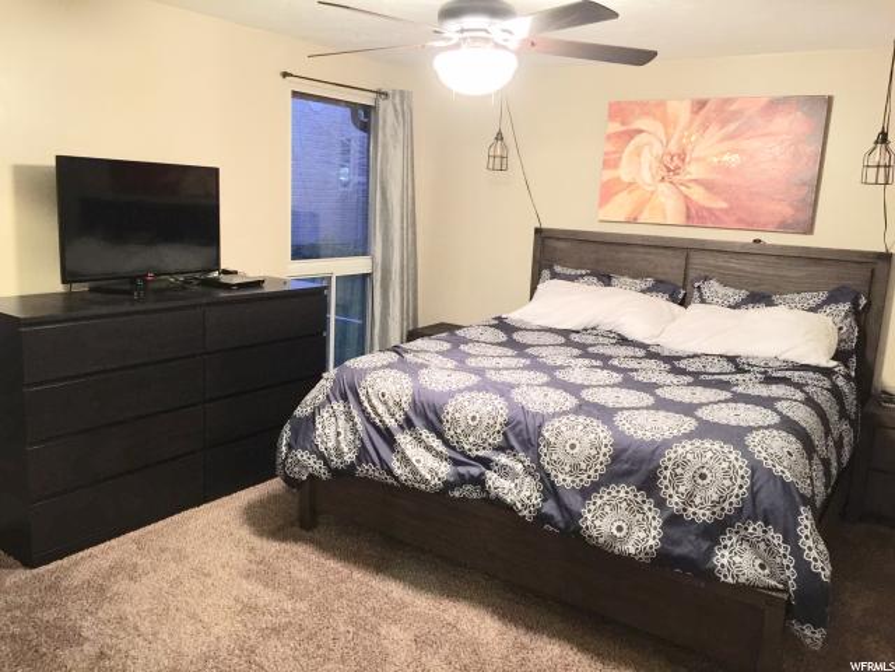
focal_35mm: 29
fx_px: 750
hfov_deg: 61.7
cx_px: 448
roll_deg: -3.4
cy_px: 336
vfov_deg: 48.2
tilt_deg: -11.4
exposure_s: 1/4
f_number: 2.2
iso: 125
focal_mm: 4.15
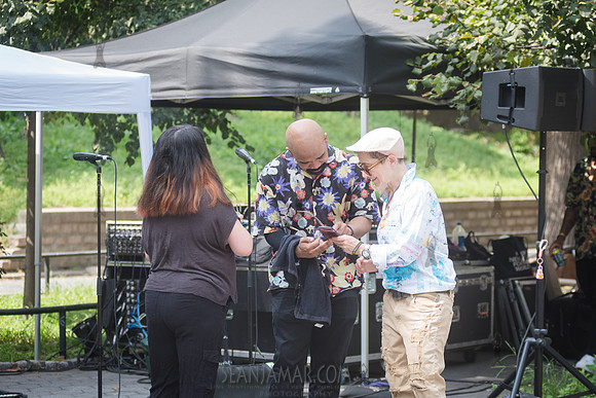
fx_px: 1825
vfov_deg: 12.4
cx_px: 344
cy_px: 210
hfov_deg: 18.5
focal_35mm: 110
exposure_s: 1/320
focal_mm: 80
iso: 200
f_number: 3.5
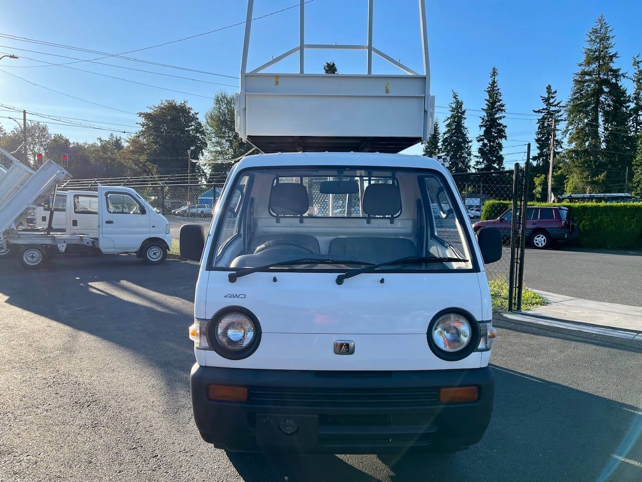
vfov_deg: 54.9
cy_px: 241
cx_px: 321
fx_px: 464
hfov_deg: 69.4
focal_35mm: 25
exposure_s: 1/1403
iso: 32
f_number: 1.6
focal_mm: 5.1
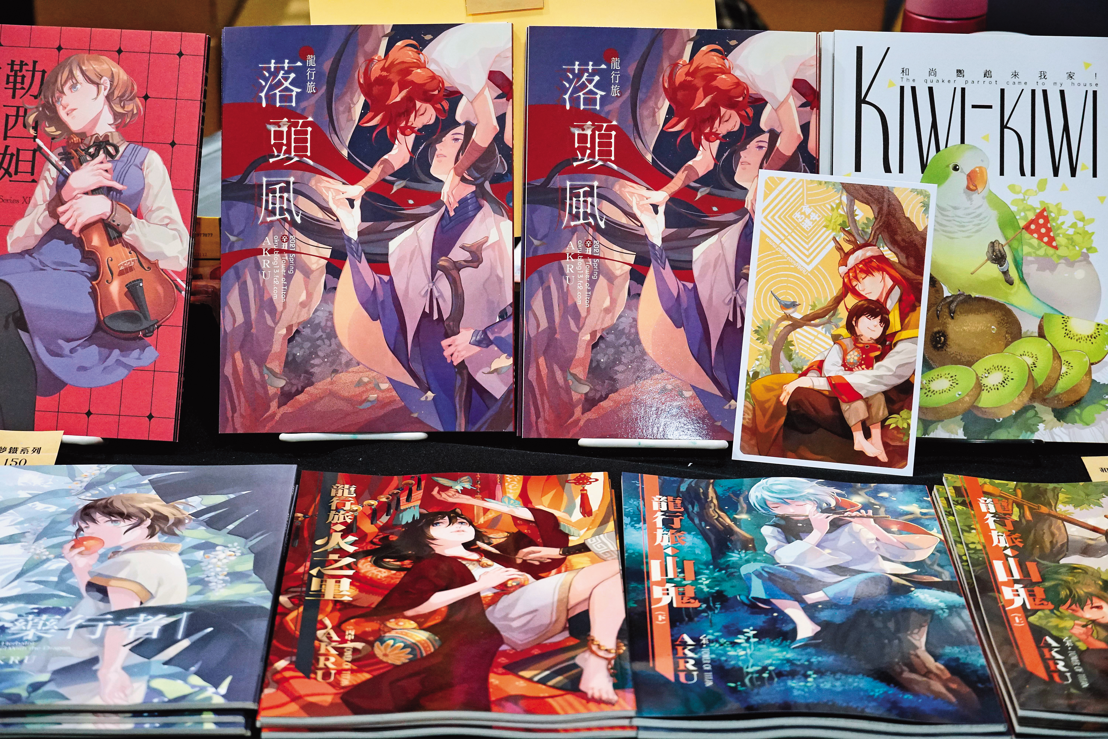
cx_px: 554
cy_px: 370
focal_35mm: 68
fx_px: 2077
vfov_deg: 20.2
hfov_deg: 29.9
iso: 3200
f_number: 5
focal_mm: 45
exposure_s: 1/80
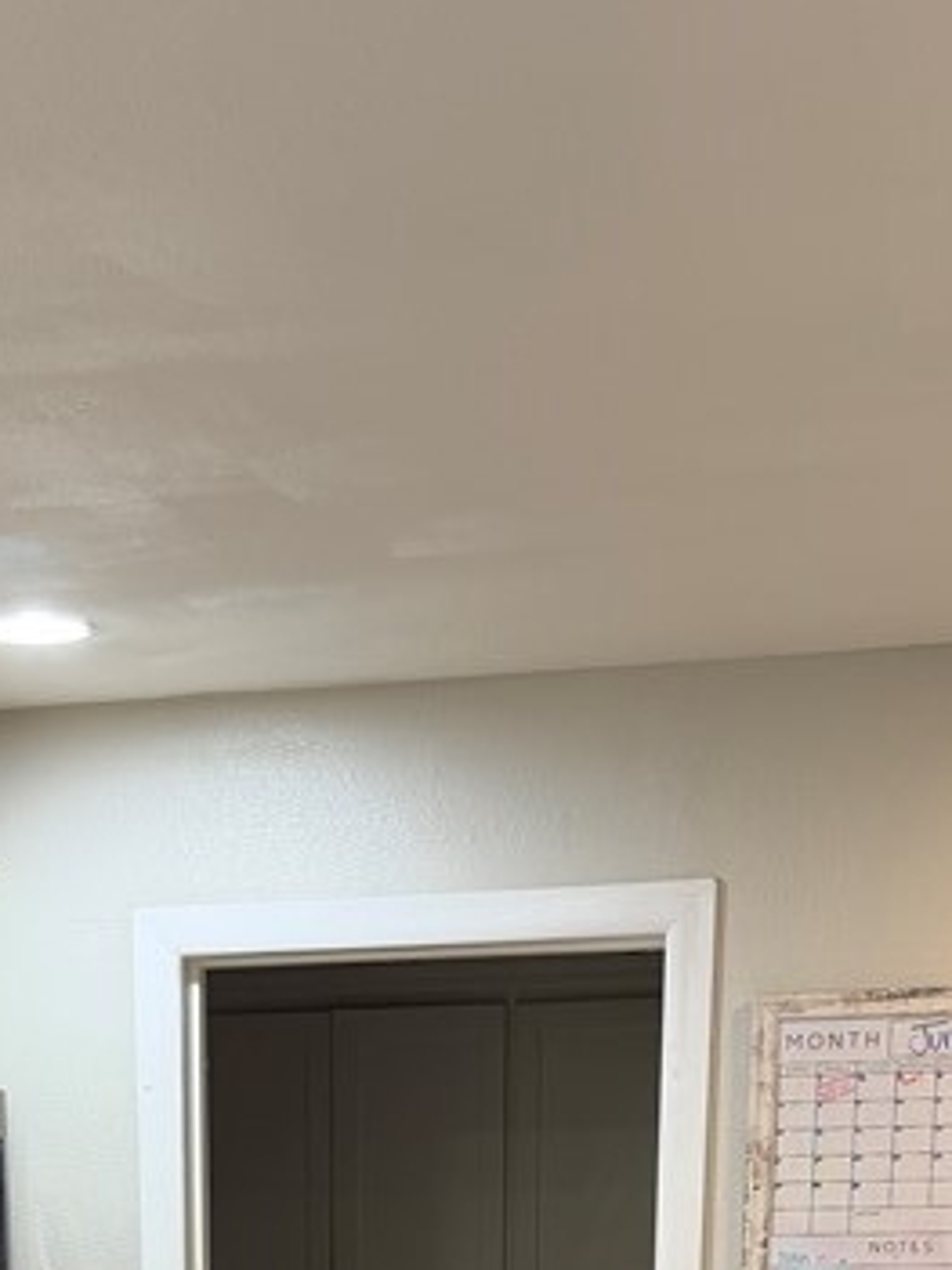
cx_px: 329
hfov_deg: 20.9
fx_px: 2568
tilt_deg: -11.0
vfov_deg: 23.5
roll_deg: +0.5
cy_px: 1780
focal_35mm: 70
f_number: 1.78
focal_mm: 6.76
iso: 125
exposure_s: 1/60
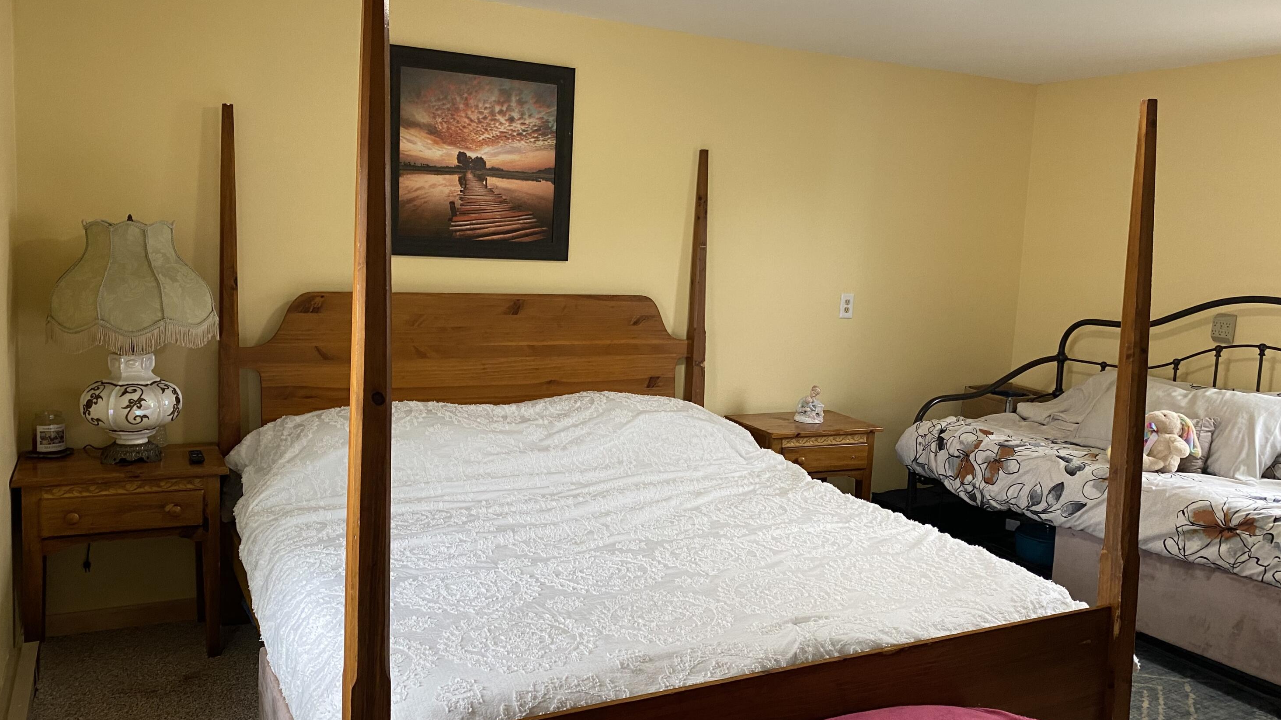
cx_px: 632
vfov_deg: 40.2
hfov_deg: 66.1
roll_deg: -2.4
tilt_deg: -6.2
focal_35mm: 29
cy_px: 349
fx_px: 985
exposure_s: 1/60
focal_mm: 4.25
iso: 125
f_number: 1.8
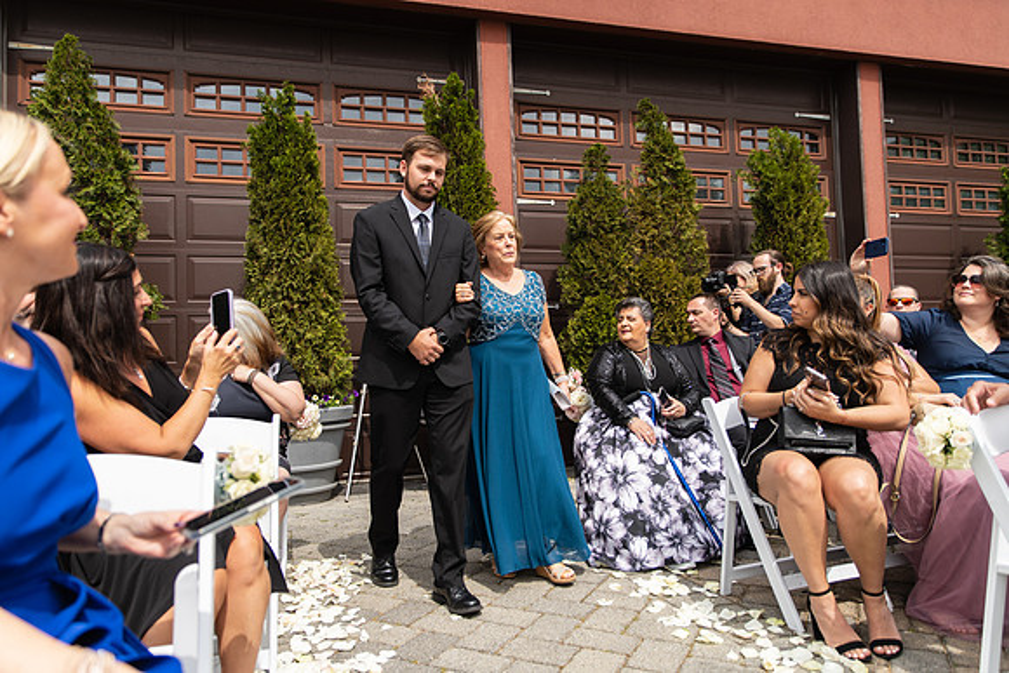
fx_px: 673
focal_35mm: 24
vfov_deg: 53.2
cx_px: 504
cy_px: 336
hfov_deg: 73.7
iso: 125
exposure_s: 1/1250
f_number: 2.8
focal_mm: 24
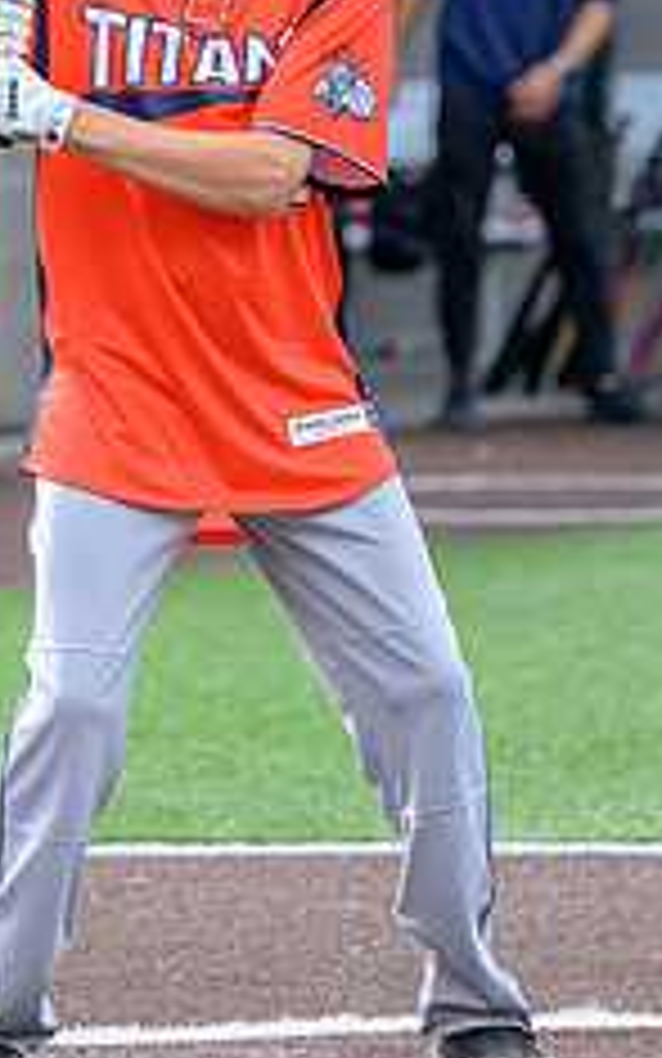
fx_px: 9434
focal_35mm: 327
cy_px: 324
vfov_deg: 6.4
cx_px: 167
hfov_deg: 4.0
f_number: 2.8
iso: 560
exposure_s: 1/2000
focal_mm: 125
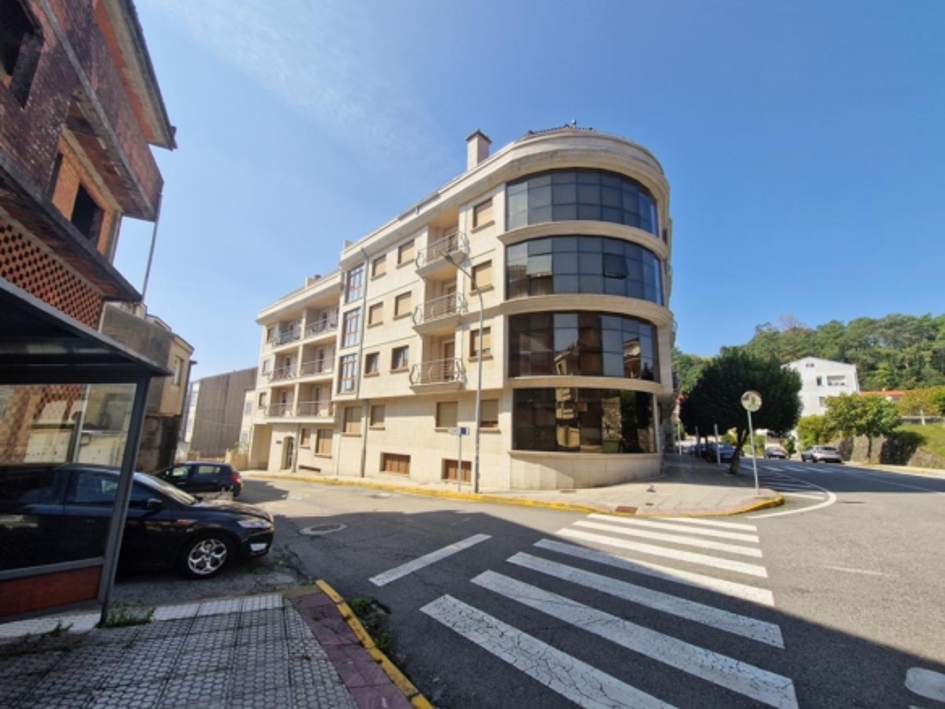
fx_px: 355
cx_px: 472
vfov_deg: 89.9
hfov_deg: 106.2
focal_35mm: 13
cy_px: 354
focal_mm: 2.2
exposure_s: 1/1752
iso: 50
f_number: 2.2
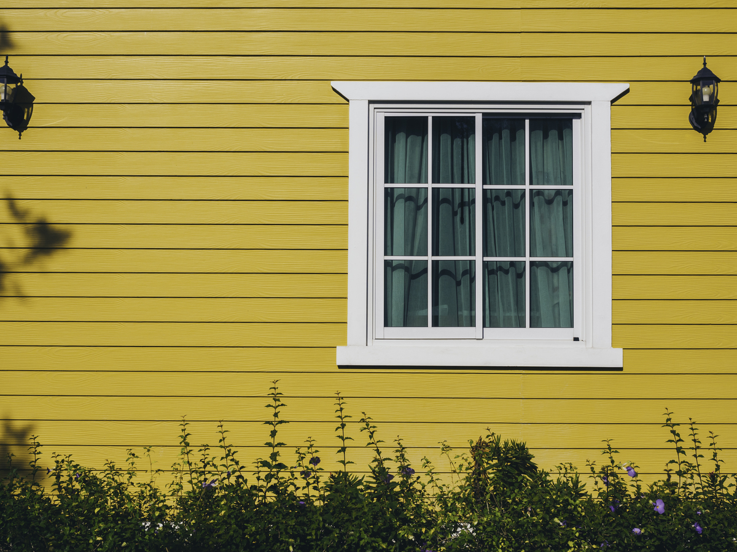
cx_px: 368
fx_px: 852
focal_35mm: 40
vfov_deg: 36.0
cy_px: 276
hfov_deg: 46.8
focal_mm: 20
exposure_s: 1/1250
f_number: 8
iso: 200
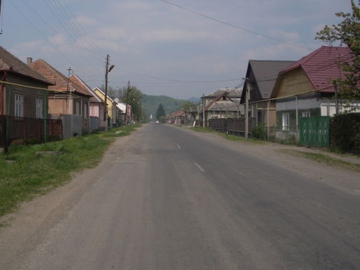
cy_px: 114
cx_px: 156
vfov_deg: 32.8
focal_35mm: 44
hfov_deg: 42.8
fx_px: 458
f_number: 4.3
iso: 80
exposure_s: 1/800
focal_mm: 5.8
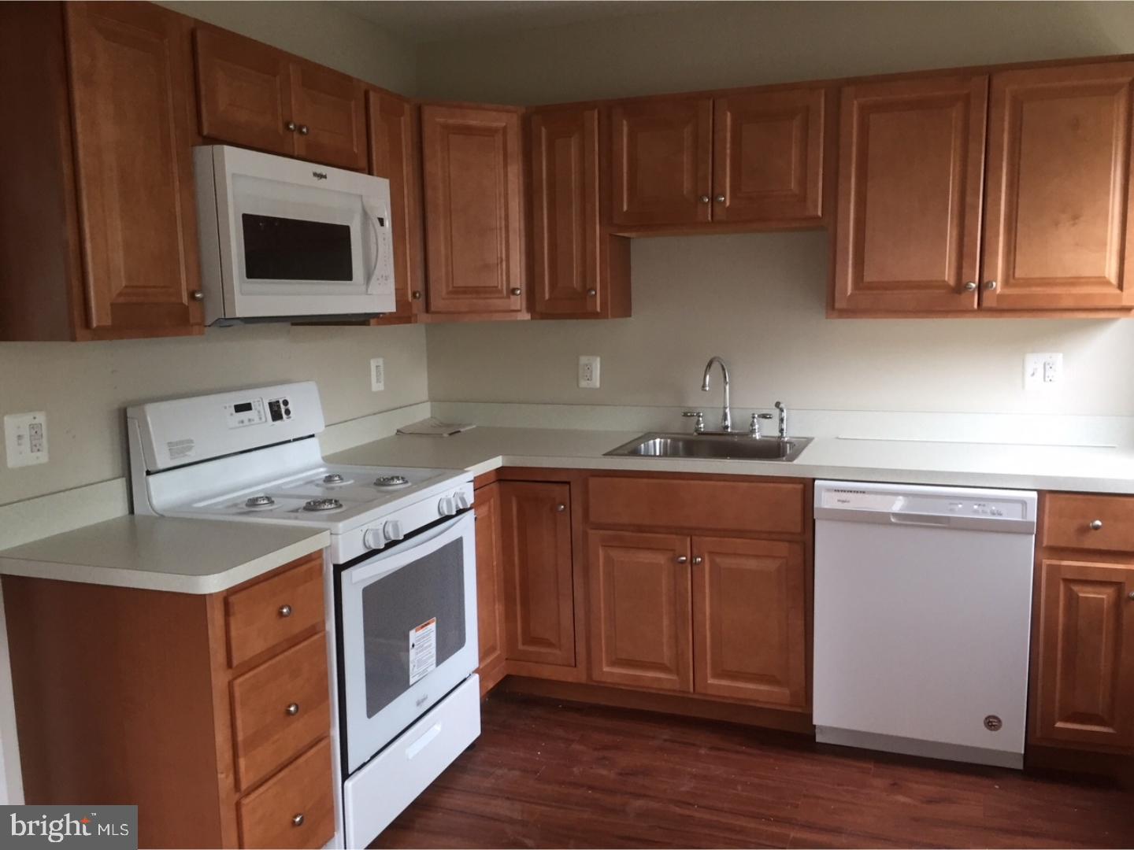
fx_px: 950
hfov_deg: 61.7
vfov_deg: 48.2
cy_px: 425
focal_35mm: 29
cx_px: 567
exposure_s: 1/30
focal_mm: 4.15
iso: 100
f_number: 2.2
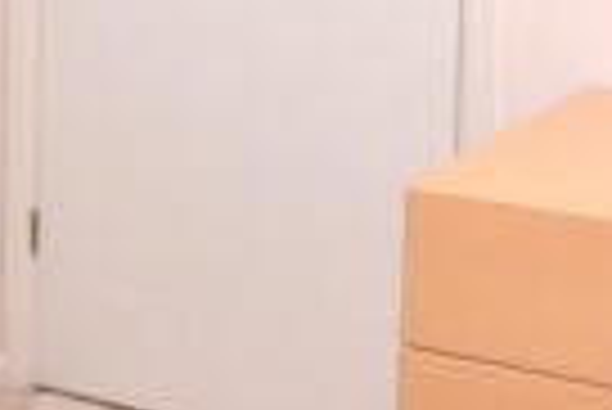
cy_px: -110
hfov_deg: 27.7
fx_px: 1225
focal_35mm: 72
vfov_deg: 17.8
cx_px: 457
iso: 800
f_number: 4.5
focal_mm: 10
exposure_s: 1/125
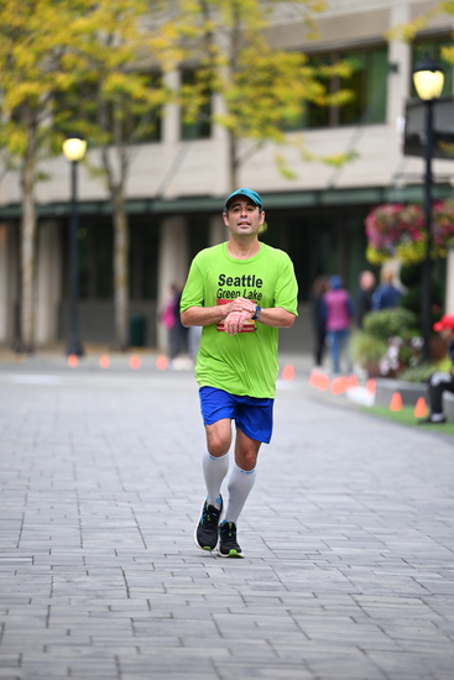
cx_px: 227
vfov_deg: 10.3
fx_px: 3781
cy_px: 340
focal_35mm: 200
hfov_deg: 6.9
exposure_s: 1/1600
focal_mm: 200
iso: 1000
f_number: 2.8
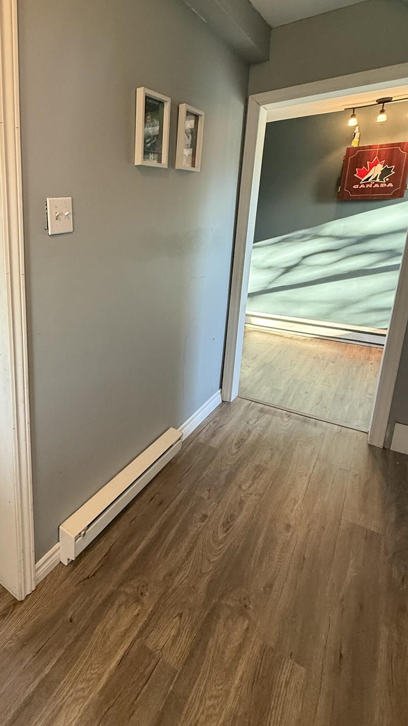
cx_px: 63
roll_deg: +0.6
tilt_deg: -13.0
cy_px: 309
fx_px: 385
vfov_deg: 86.0
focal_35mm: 20
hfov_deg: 51.2
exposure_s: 1/60
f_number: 2.2
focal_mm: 2.22
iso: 400
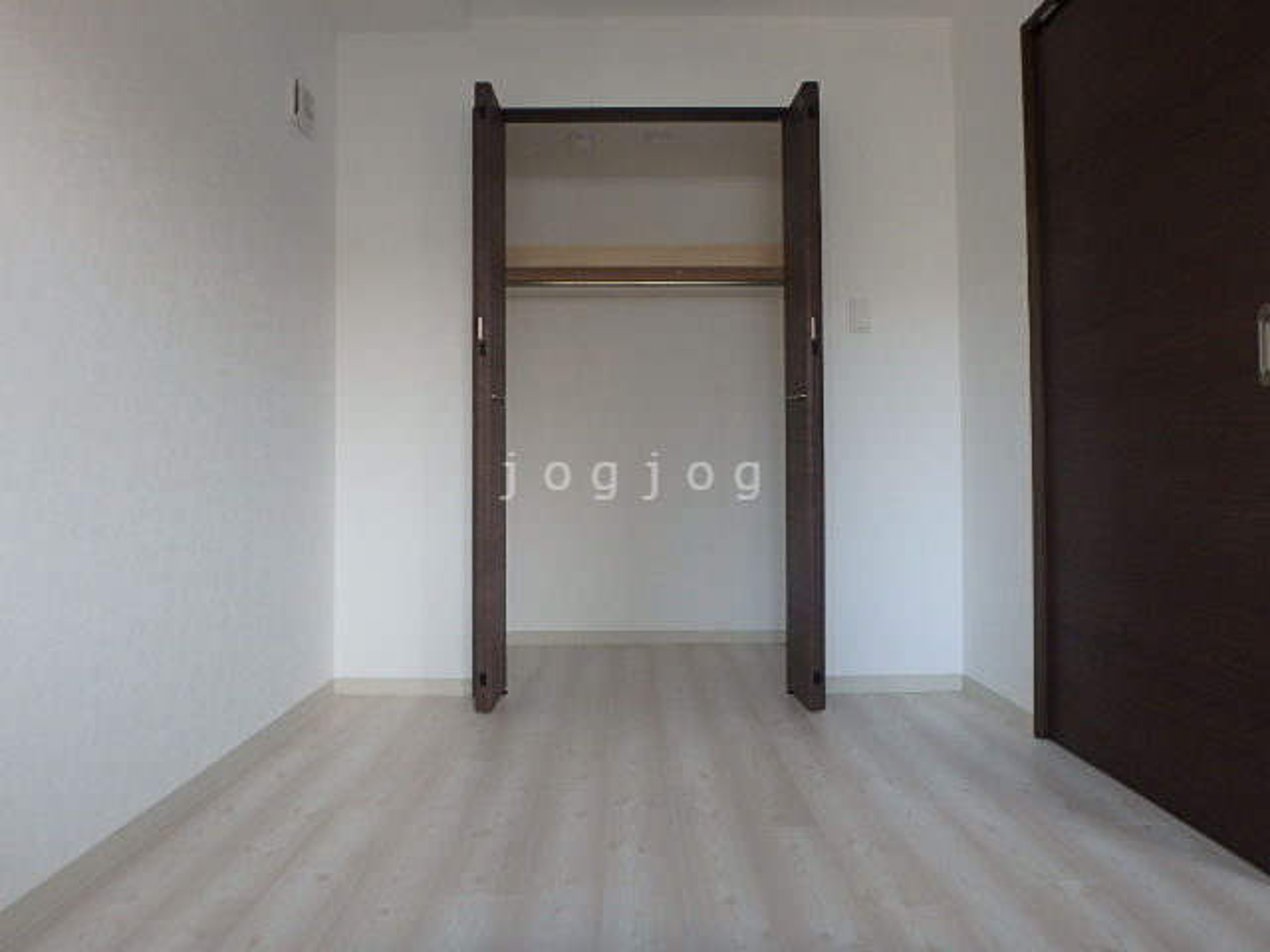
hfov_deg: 79.0
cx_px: 635
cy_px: 476
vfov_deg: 63.4
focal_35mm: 21
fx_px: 770
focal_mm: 3.7
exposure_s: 1/30
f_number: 3.5
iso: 200
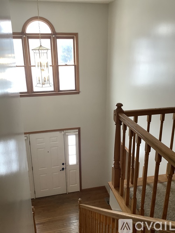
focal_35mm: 31
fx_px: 209
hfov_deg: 45.4
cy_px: 116
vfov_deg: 58.4
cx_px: 88
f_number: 2.4
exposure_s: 1/60
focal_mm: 3.3
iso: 80
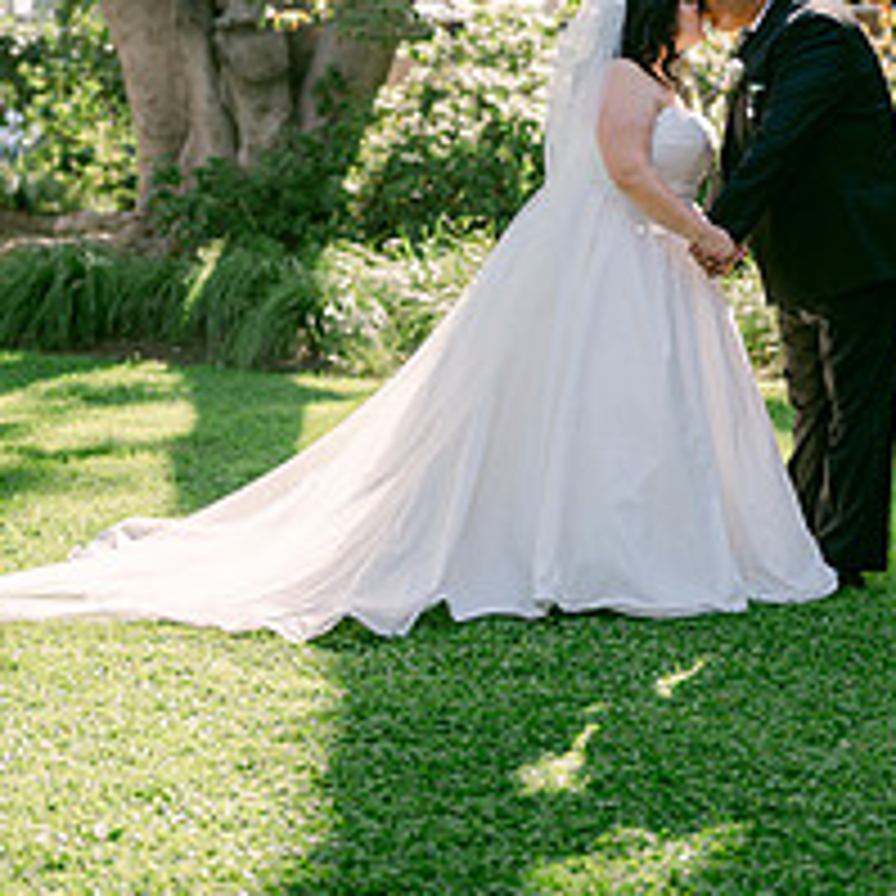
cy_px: 149
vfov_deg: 17.9
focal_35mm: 96
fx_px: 2811
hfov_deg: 18.1
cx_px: 538
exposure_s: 1/1250
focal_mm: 50
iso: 100
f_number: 1.8
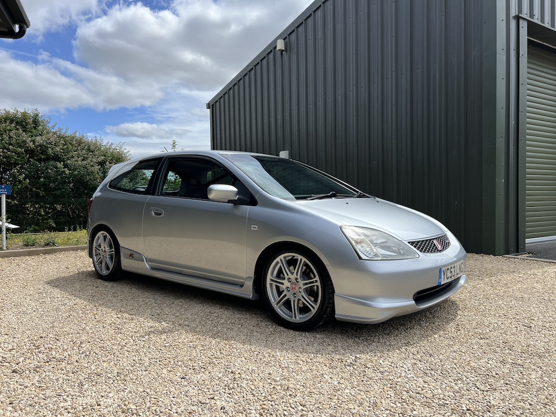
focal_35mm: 26
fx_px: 418
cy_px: 208
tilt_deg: -2.8
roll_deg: +1.1
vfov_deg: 53.1
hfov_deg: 67.3
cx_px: 278
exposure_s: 1/3831
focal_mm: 5.7
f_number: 1.5
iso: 50
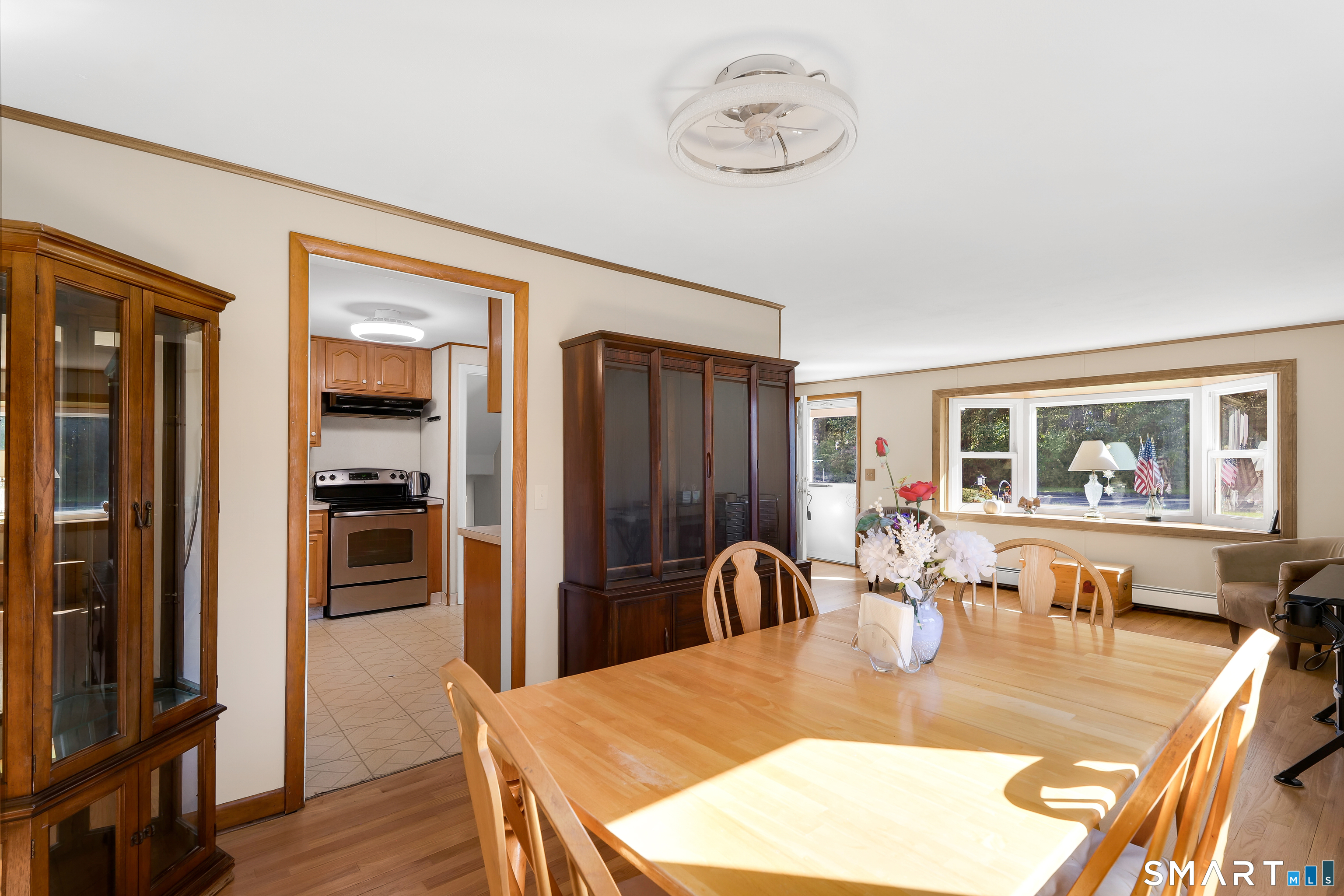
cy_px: 448
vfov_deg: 73.7
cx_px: 672
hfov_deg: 96.7
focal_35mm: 16
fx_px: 597
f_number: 8
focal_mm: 16
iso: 400
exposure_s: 1/200
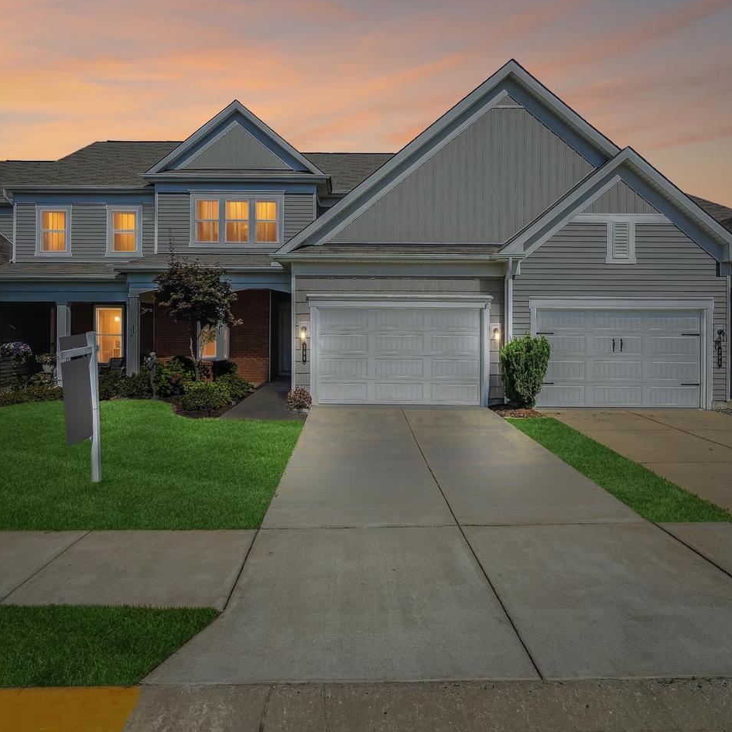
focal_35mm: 22
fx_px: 526
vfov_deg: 69.6
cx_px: 356
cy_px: 361
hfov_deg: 69.6
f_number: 4.5
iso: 100
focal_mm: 17
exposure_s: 1/2000
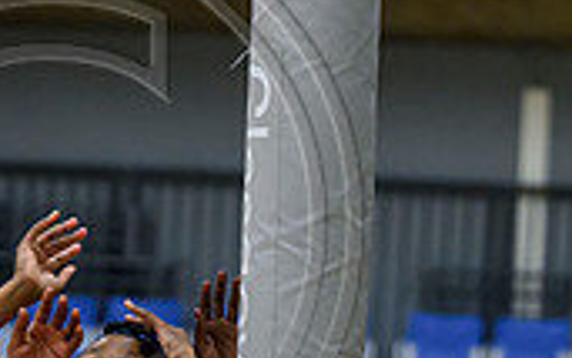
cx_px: -68
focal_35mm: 473
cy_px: 221
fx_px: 7376
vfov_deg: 2.8
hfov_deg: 4.4
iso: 4000
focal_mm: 115
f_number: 3.2
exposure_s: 1/1000
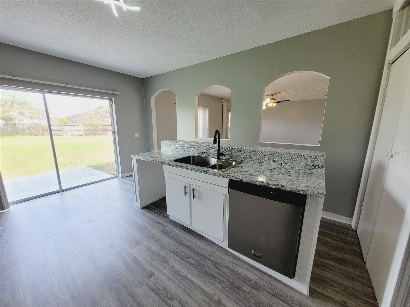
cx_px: 205
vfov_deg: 89.9
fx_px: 154
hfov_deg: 106.2
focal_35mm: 13
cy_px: 154
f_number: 2.2
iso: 40
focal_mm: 1.74
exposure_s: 1/121
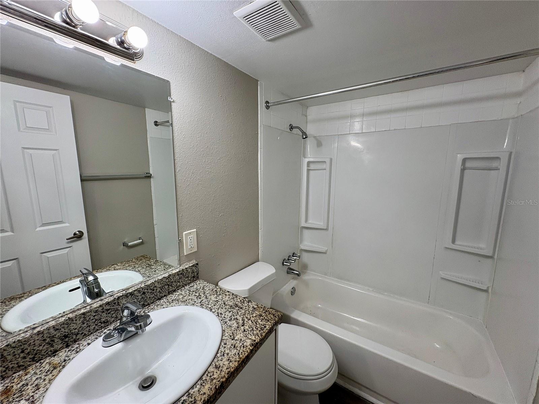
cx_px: 270
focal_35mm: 14
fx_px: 218
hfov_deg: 102.1
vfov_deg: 85.7
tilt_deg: -8.7
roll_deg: -0.4
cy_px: 202
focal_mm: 2.22
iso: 160
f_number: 2.2
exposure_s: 1/120
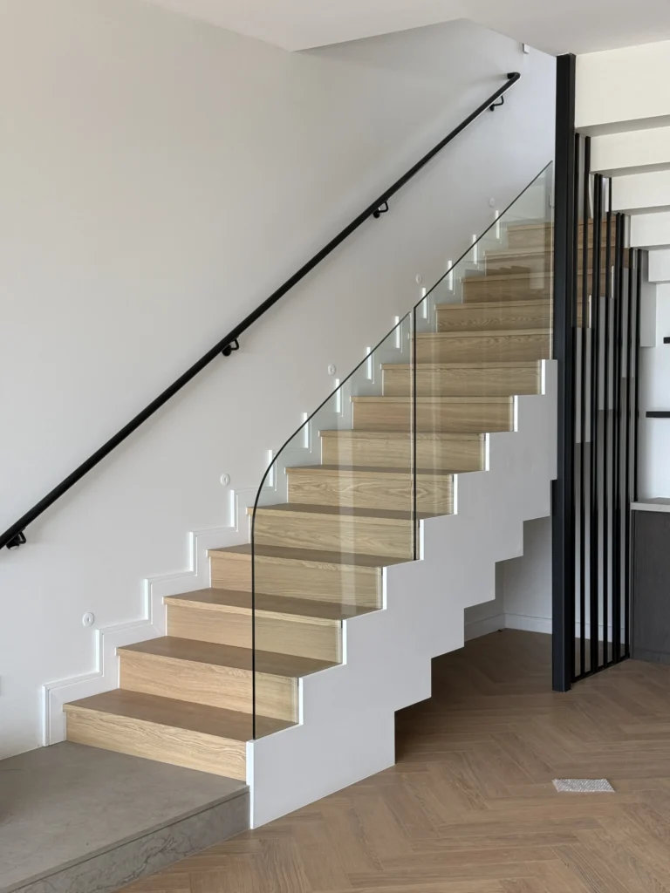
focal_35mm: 48
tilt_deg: -4.4
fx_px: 1239
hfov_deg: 30.3
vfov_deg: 39.7
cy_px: 446
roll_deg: -0.3
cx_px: 335
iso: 64
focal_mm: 6.76
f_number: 1.78
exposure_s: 1/121
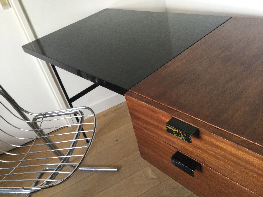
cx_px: 132
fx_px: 236
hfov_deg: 58.4
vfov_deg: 45.4
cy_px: 98
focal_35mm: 31
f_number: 2.4
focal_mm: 3.3
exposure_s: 1/33
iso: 80
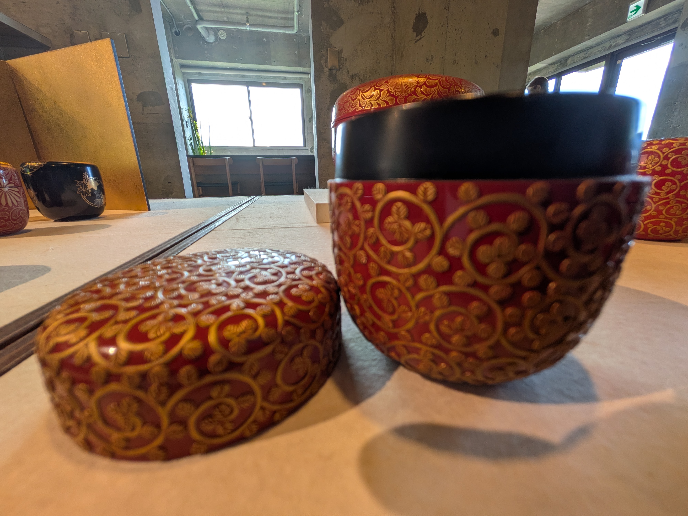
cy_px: 258
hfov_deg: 102.1
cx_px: 344
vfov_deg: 85.7
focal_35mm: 14
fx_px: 278
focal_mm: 1.83
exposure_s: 1/120
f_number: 2.2
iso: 73
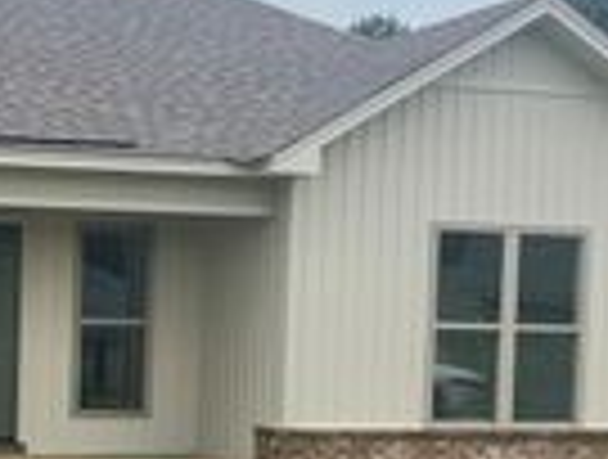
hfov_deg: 19.8
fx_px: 1691
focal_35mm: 96
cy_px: 416
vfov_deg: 15.3
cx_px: 18
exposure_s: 1/2959
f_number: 1.6
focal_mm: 4.2
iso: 32
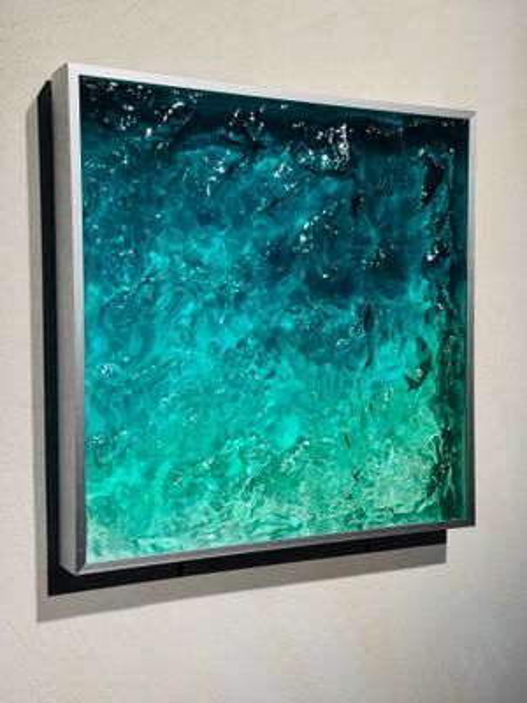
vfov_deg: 39.7
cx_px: 264
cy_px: 352
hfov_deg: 30.3
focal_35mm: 48
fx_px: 974
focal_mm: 6.8
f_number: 1.8
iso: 64
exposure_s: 1/514
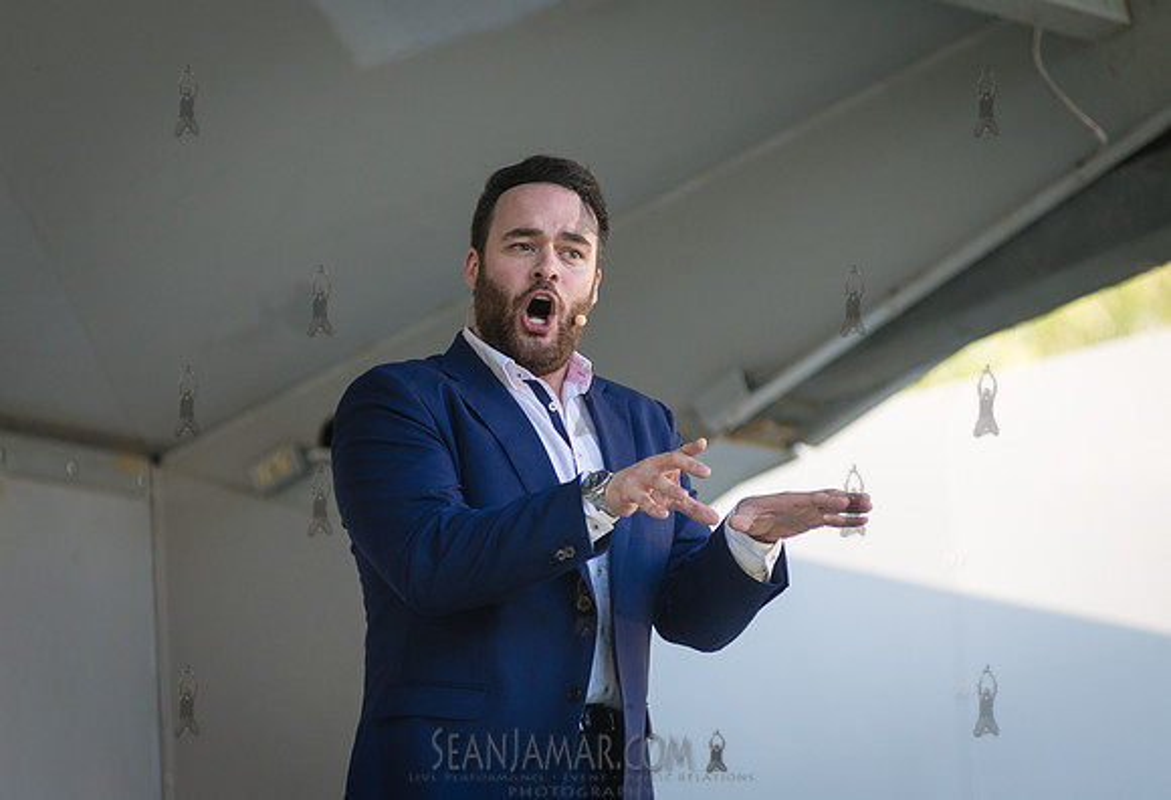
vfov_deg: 5.8
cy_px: 387
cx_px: 532
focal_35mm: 242
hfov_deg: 8.5
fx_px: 7921
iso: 500
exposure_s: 1/640
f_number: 3.5
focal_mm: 200
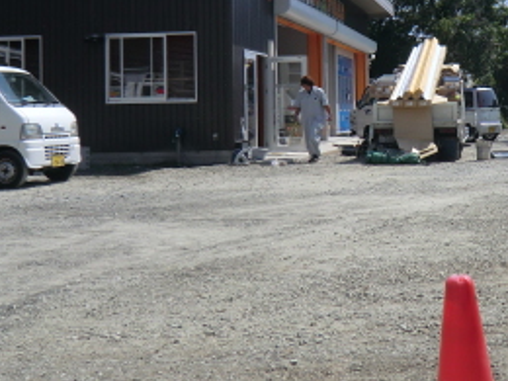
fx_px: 866
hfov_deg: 31.2
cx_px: 459
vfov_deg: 24.5
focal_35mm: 59
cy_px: 90
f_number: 7.5
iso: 64
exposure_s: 1/200
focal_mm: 4.3
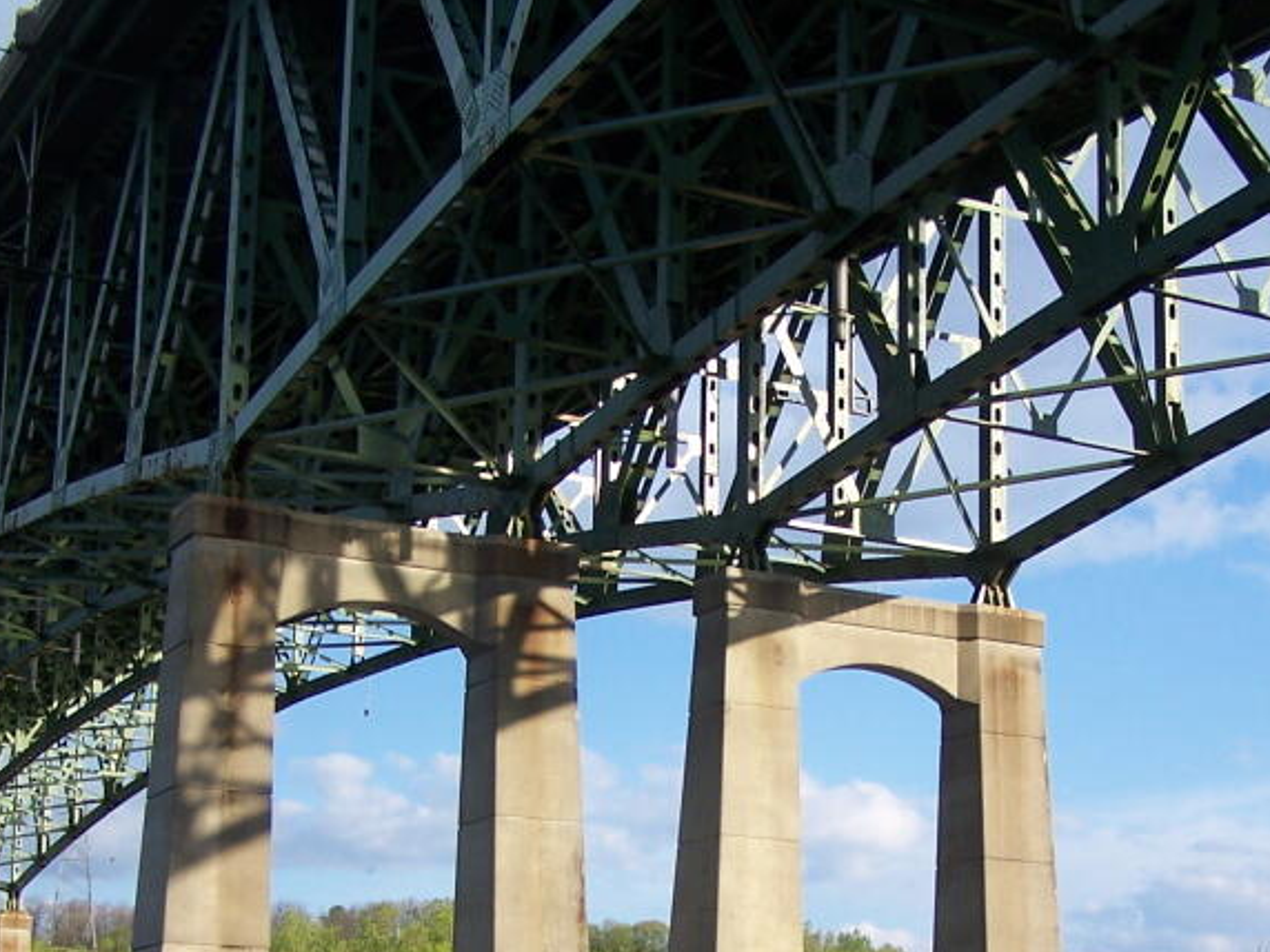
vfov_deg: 21.2
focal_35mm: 68
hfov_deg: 28.5
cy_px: 834
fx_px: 2495
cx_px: 790
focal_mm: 6.3
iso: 80
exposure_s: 1/640
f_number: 2.8
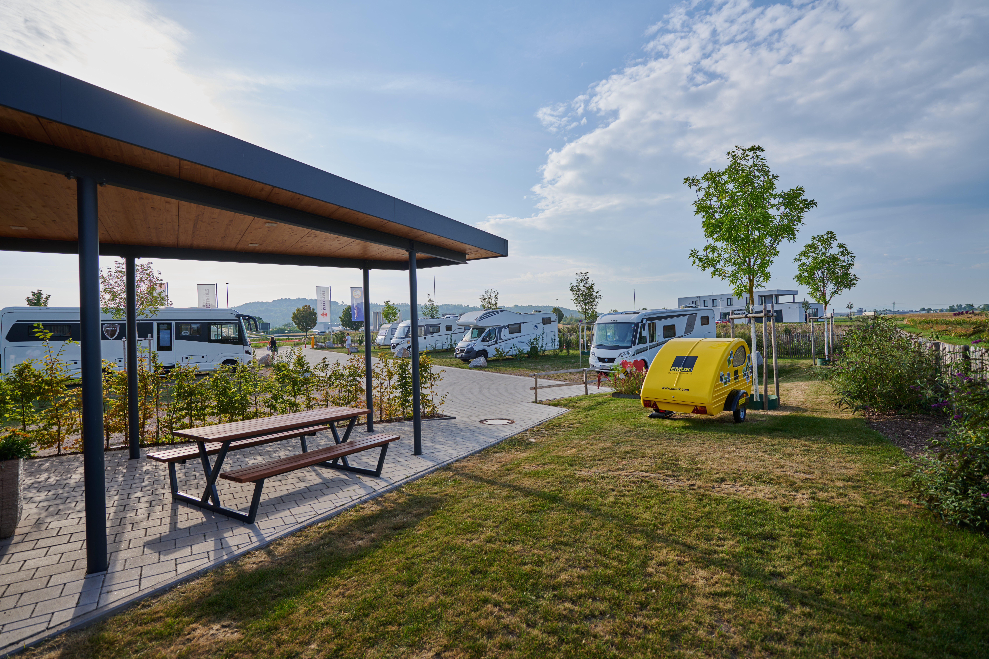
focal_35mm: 16
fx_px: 440
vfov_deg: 73.7
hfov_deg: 96.7
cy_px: 330
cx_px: 494
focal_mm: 16
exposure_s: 1/500
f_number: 4
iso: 31
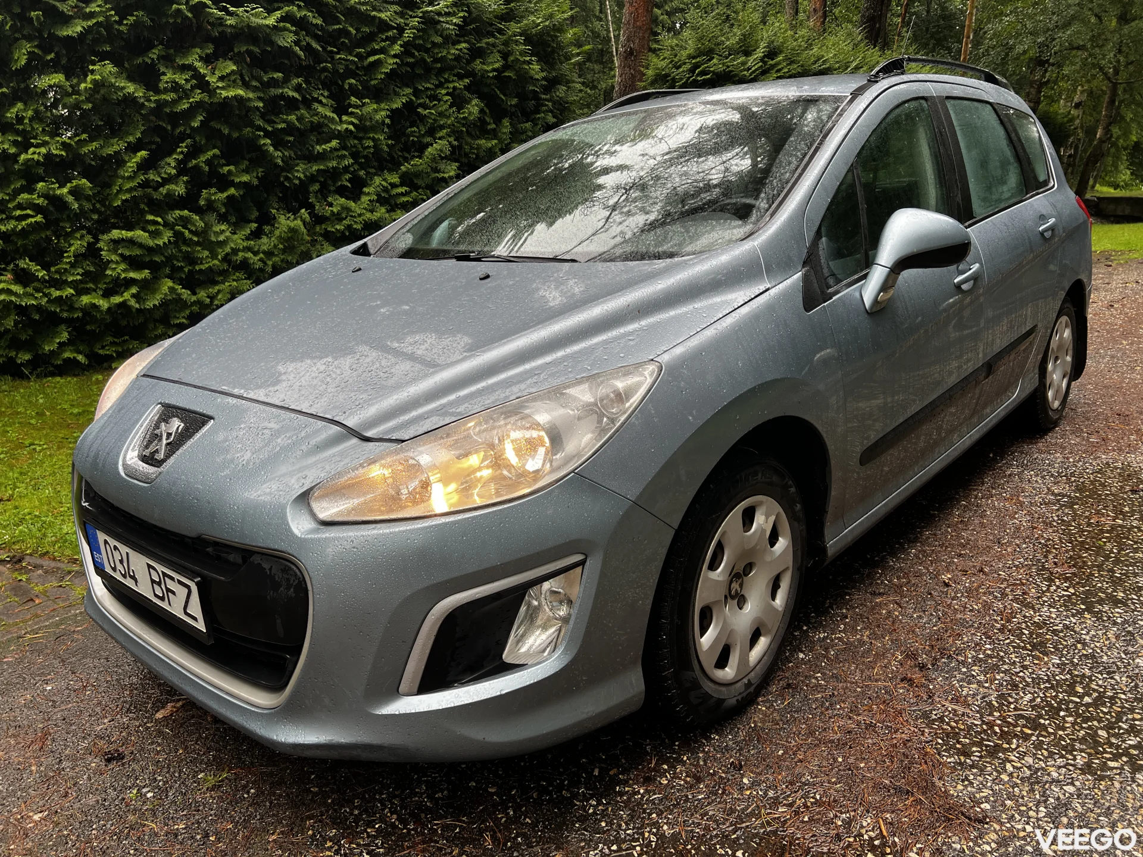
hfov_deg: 67.3
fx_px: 859
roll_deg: +0.7
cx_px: 572
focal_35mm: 26
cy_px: 428
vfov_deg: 53.1
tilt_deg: -17.5
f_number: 1.5
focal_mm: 5.7
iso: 40
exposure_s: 1/162
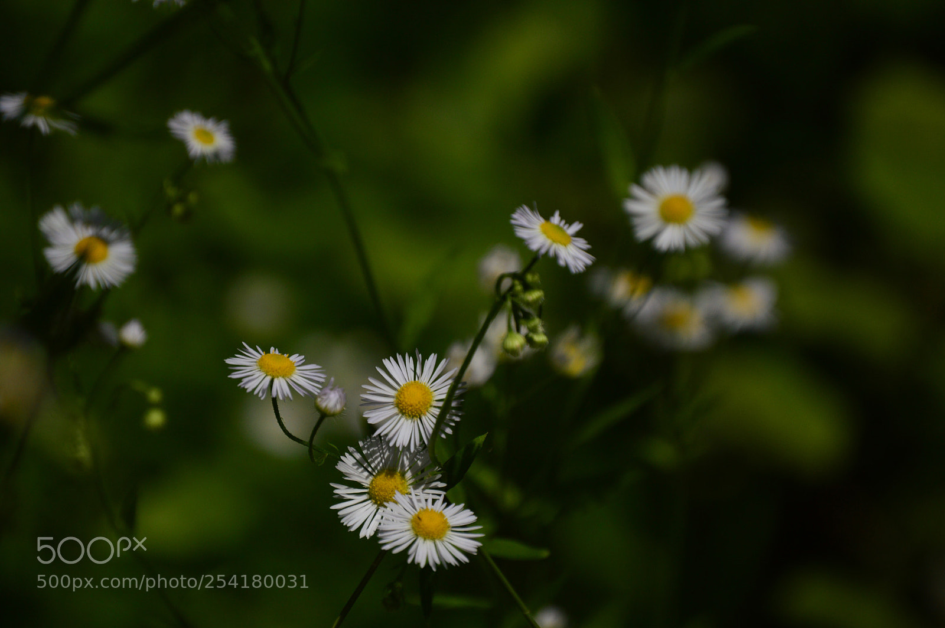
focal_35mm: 300
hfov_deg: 6.9
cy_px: 314
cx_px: 472
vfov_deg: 4.6
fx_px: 7868
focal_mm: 200
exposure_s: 1/4000
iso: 200
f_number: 5.6
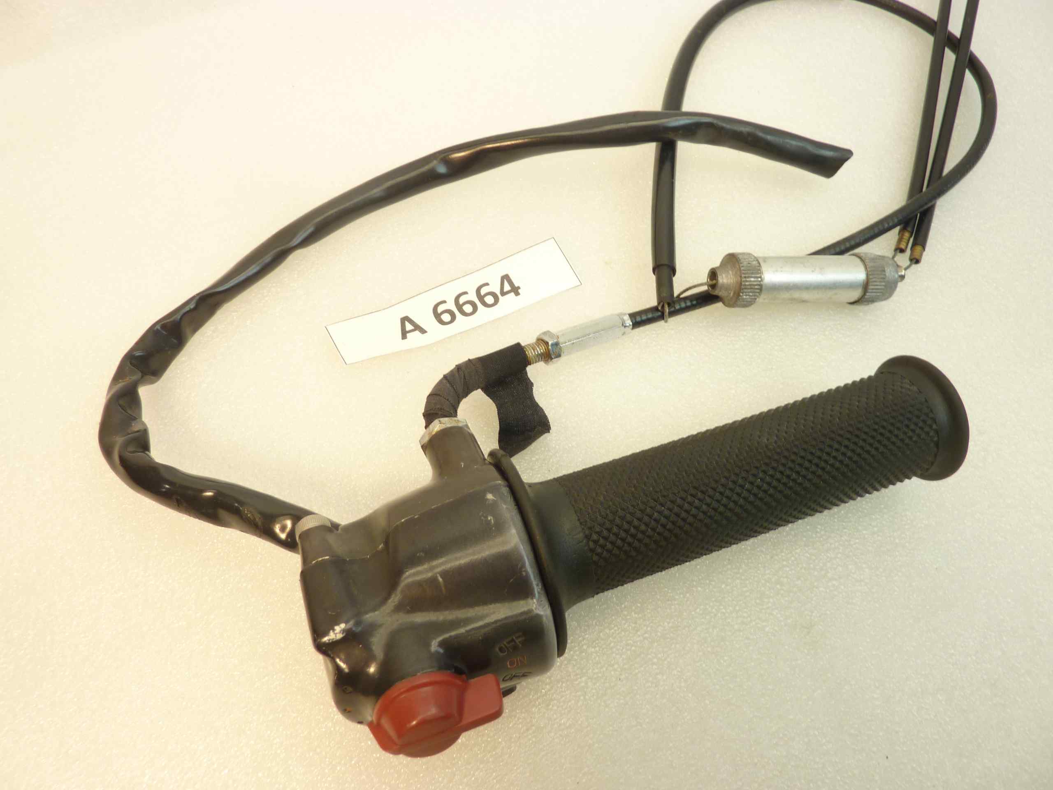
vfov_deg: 54.9
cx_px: 526
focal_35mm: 25
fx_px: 760
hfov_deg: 69.4
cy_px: 395
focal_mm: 4.1
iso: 80
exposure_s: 1/25
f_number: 3.3
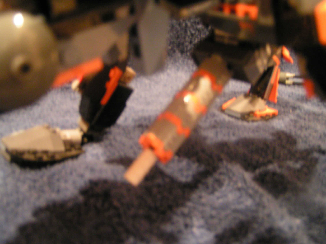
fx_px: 358
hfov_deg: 49.0
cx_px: 163
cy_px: 122
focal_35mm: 38
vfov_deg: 37.7
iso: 200
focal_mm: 5.8
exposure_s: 1.3
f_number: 2.8
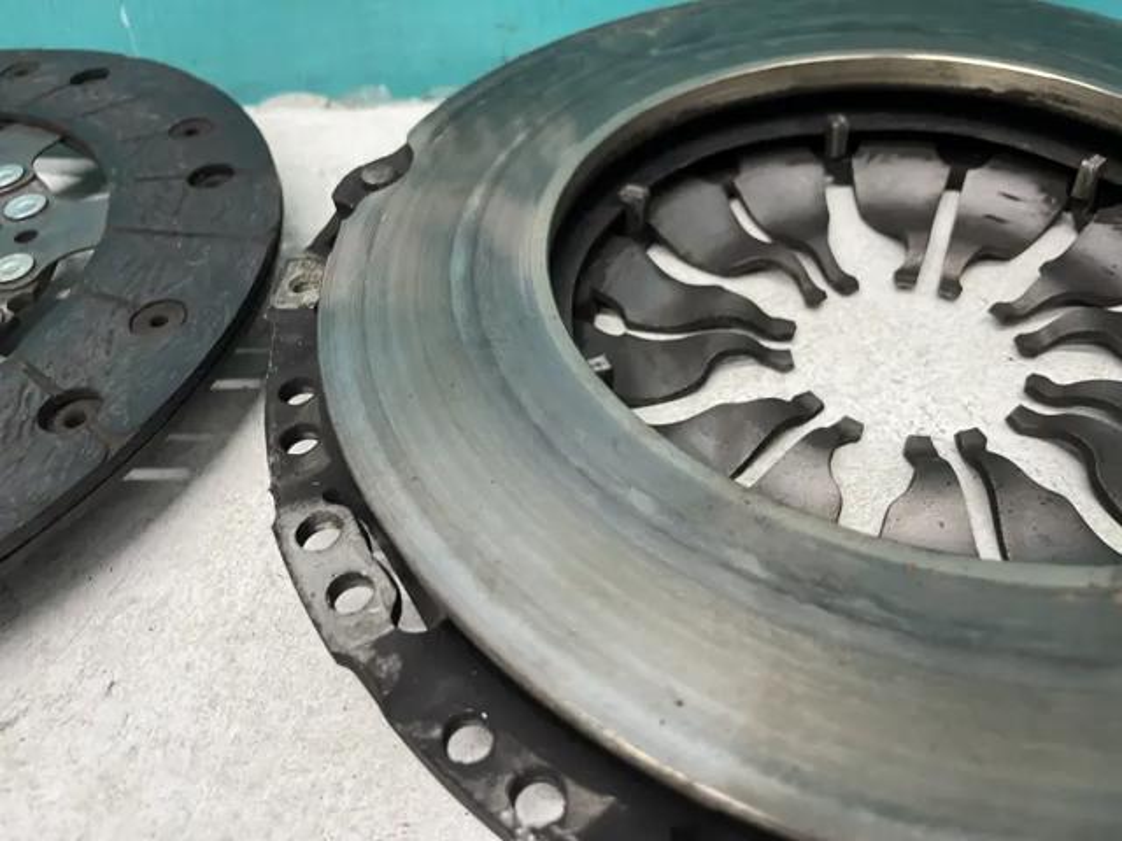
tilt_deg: -45.7
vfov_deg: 53.1
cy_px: 420
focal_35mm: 26
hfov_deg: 67.3
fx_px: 843
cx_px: 561
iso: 100
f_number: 1.6
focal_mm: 4.2
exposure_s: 1/50
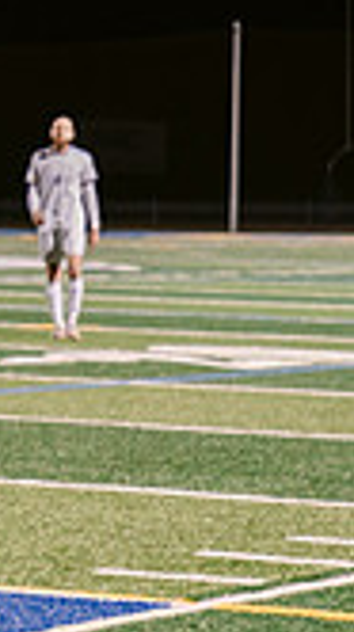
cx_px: -746
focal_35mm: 257
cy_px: 230
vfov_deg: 8.4
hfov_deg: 4.5
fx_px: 4302
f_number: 3.2
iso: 2500
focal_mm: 70
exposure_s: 1/250
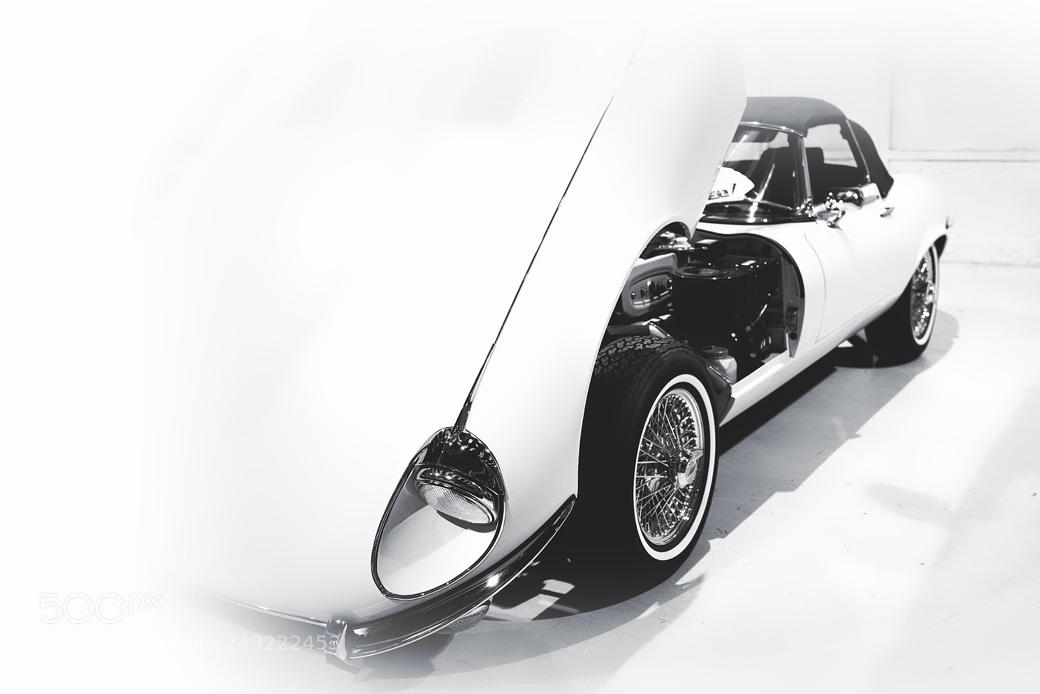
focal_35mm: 35
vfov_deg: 37.9
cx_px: 520
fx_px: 1011
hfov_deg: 54.4
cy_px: 347
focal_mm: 35
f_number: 2.8
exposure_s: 1/40
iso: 800
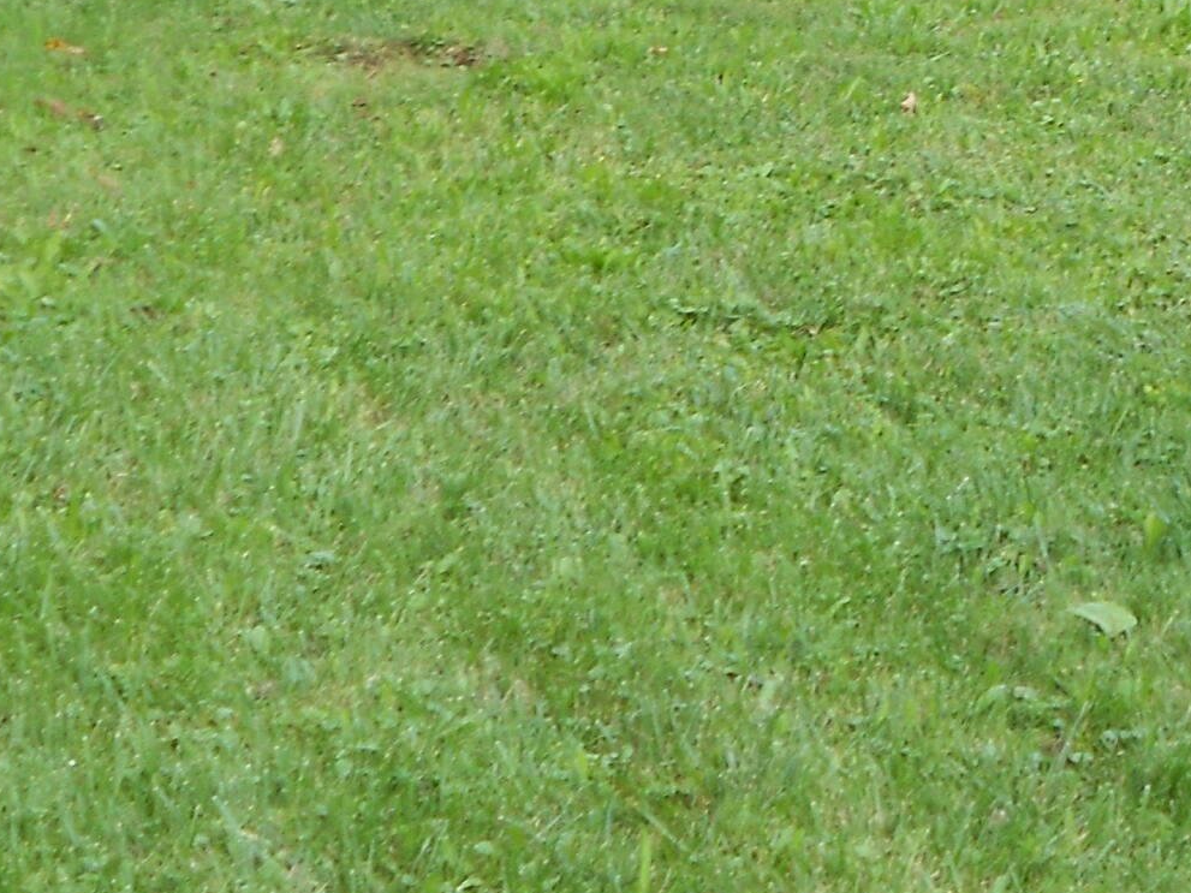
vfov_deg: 12.8
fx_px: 3853
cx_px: 1118
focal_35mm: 112
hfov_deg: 17.3
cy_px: -275
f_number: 3.9
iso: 80
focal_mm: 6.7
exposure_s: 1/80
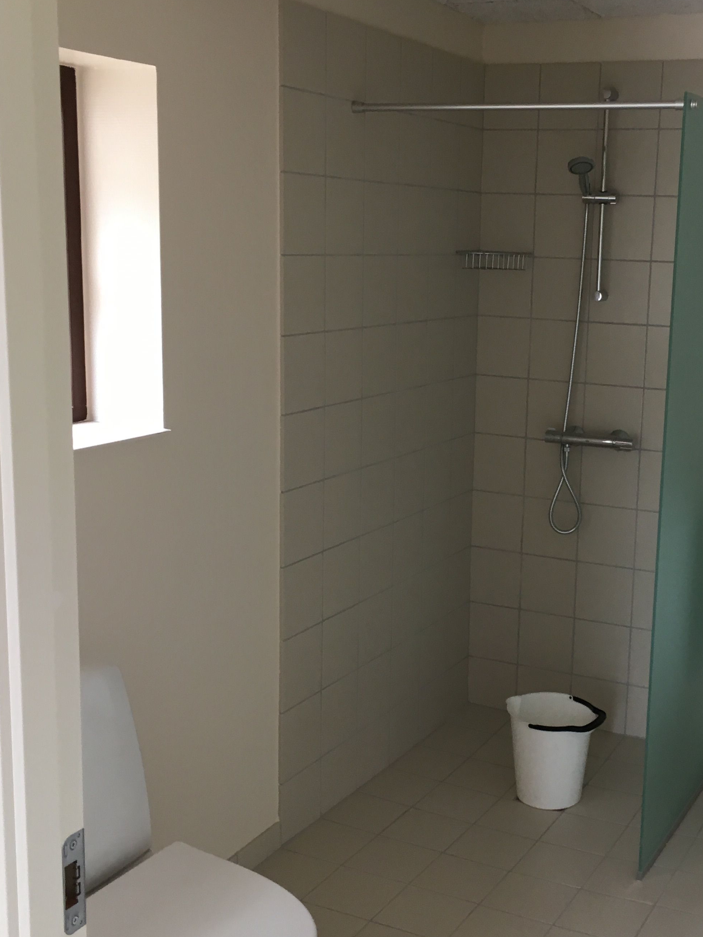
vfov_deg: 42.1
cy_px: 468
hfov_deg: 31.8
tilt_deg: -10.2
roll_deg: -2.1
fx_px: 1218
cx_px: 486
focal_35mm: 45
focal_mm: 4.15
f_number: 2.2
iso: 64
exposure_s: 1/33
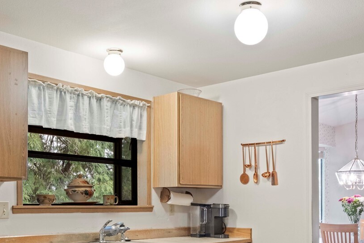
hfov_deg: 44.5
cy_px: 197
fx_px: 445
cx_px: 193
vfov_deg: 29.8
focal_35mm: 44
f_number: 8
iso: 400
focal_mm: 13.8
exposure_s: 3
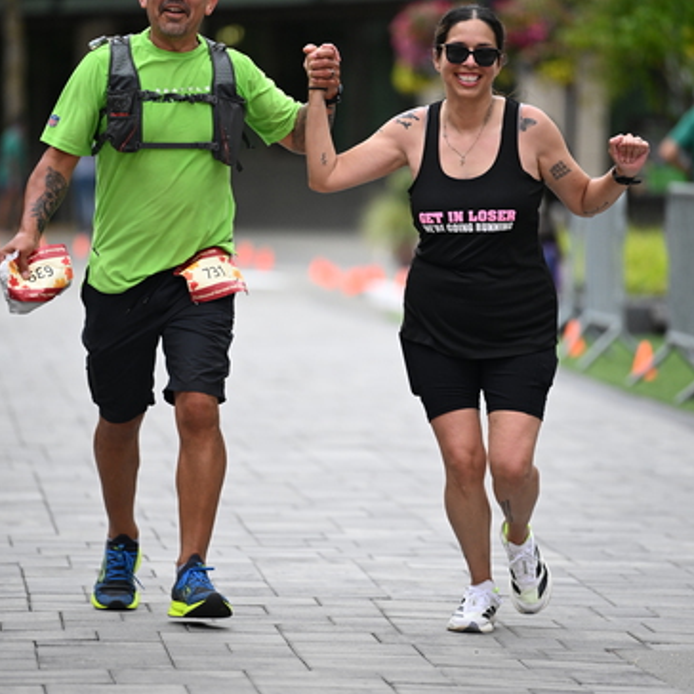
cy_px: 297
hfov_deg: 6.8
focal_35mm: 257
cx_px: 346
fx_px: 5829
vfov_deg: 6.8
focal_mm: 200
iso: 1600
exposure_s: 1/5000
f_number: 2.8
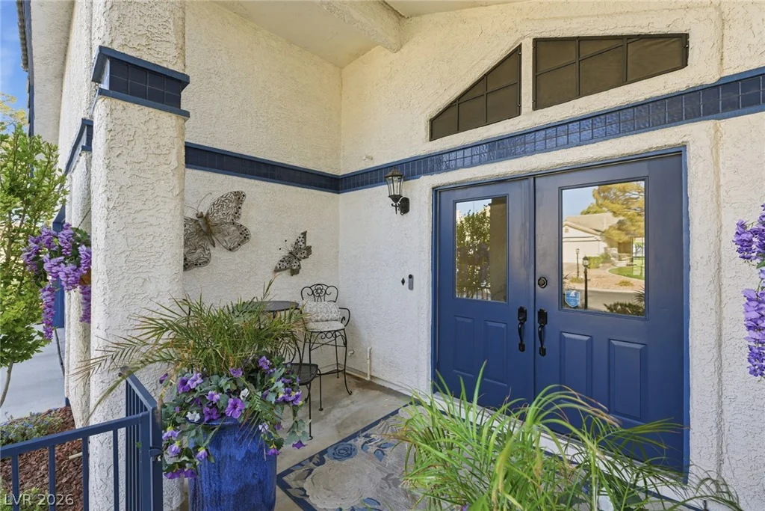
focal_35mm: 16
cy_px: 256
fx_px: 329
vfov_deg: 75.5
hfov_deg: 98.5
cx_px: 382
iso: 64
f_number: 9
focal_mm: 15.5
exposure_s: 1/80
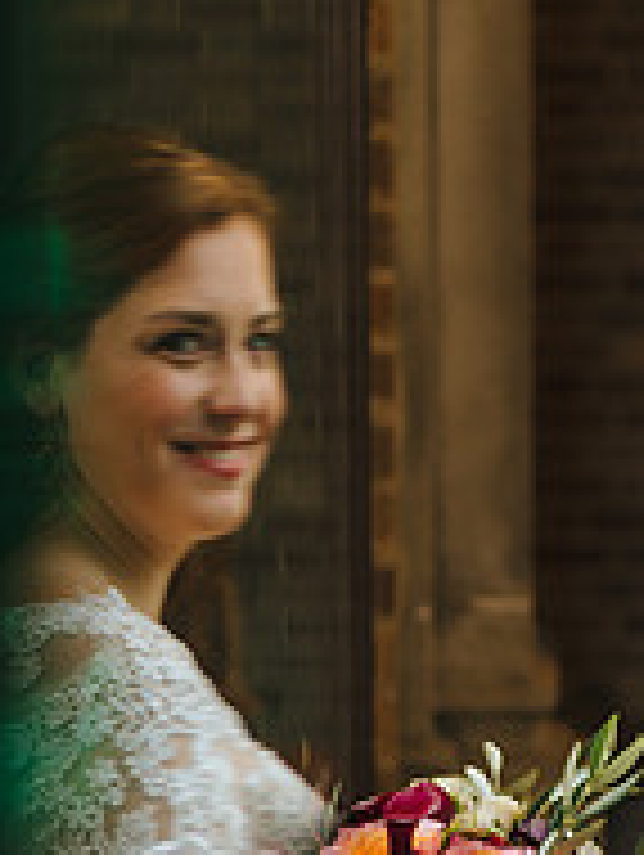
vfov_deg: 13.9
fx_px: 3490
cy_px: 684
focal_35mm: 141
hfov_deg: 10.5
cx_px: 626
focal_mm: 62
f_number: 2.8
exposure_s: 1/125
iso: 250
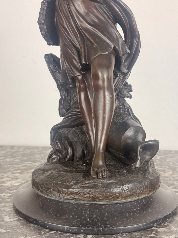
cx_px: 89
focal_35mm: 48
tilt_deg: -5.9
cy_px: 119
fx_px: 329
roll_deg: +1.3
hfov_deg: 30.3
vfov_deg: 39.7
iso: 50
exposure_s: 1/100
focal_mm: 6.76
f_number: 1.78
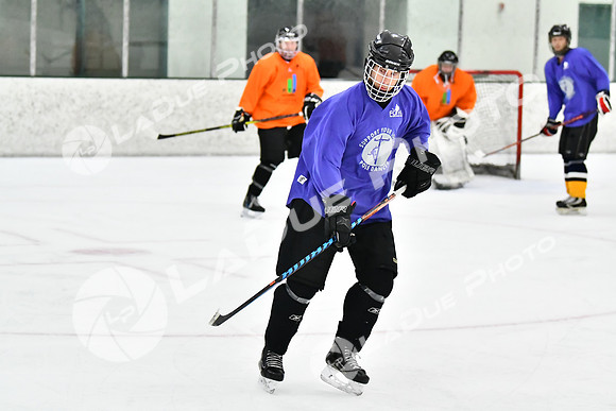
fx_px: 2618
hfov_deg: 13.4
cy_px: 206
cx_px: 308
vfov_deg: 9.0
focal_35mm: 153
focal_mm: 102
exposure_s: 1/1600
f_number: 2.8
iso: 6400
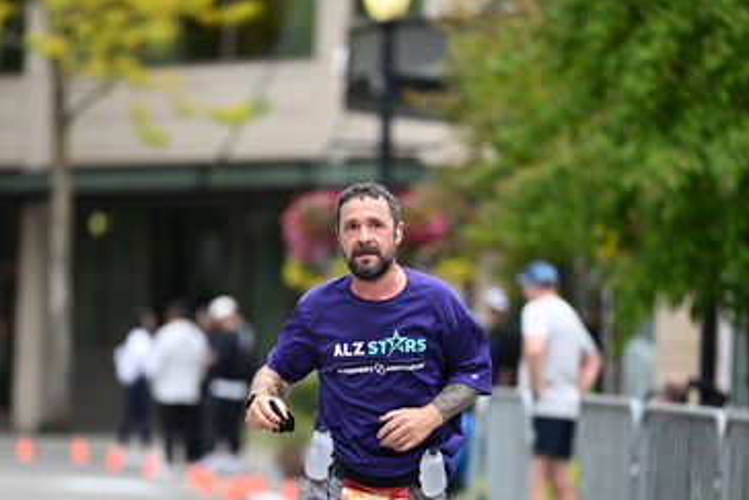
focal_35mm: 302
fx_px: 6285
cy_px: 329
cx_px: 376
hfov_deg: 6.8
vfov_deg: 4.6
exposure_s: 1/2000
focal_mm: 200
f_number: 2.8
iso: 640
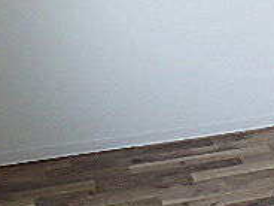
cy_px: -75
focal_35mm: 73
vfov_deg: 18.5
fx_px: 578
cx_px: 174
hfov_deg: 26.6
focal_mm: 3.7
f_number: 3.5
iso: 250
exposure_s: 1/30
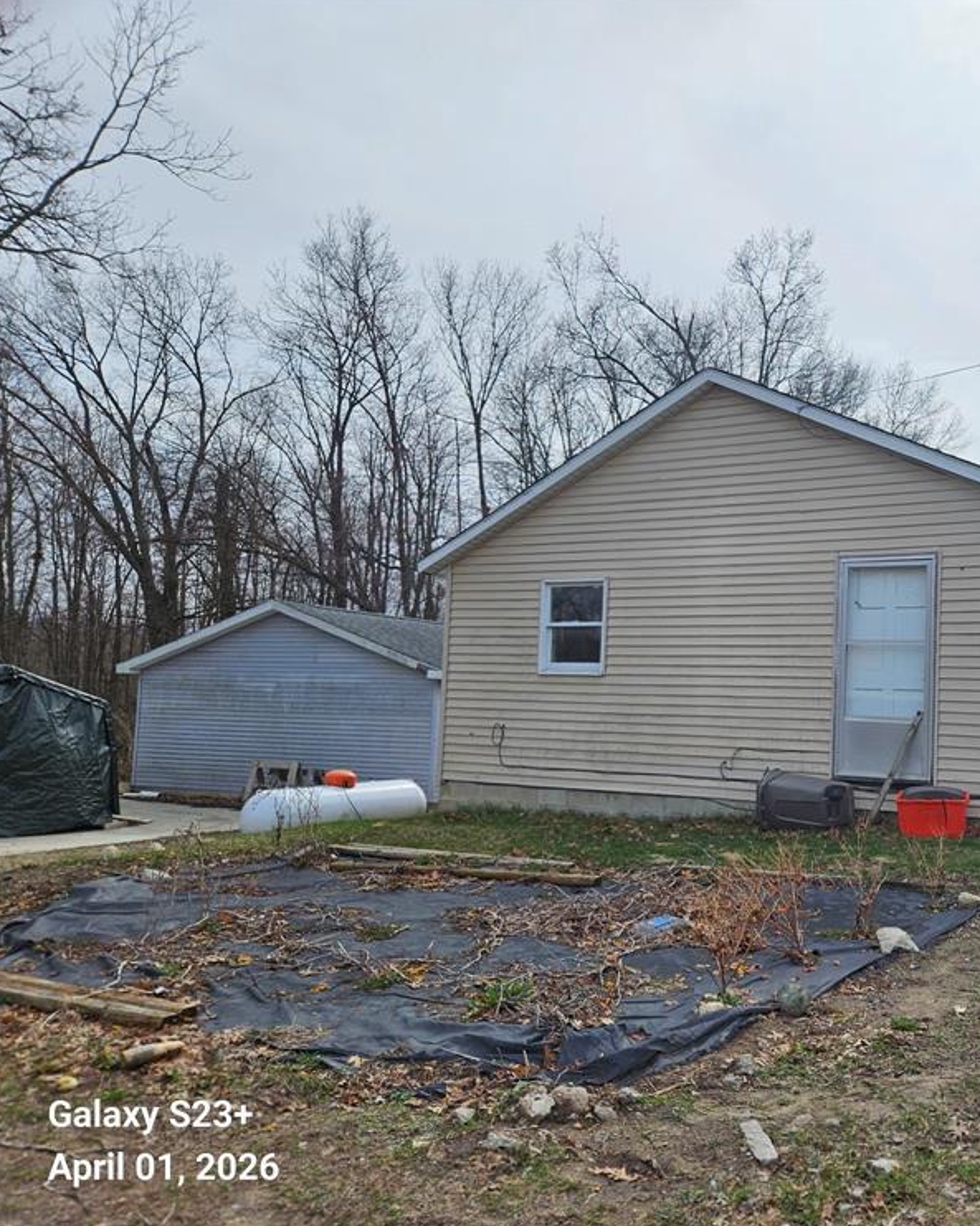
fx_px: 1125
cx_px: 813
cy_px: 628
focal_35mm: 31
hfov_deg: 44.3
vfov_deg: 57.2
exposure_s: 1/3647
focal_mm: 5.4
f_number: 1.8
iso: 25
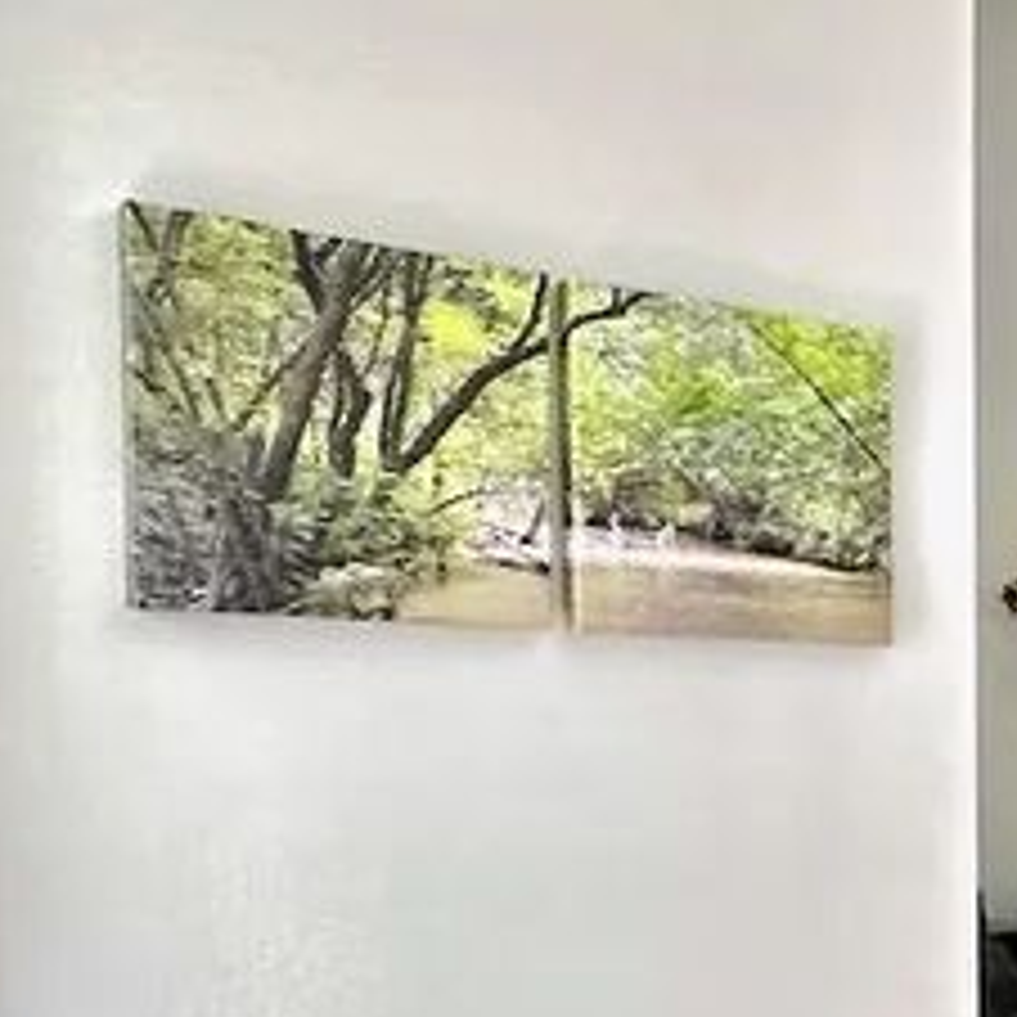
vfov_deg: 29.8
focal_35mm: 56
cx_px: 2264
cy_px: 828
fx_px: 1861
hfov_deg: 16.8
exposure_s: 1/120
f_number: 2.2
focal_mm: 2.22
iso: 250
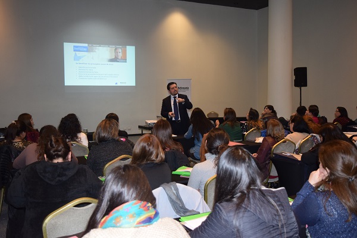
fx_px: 357
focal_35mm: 36
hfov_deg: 53.1
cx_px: 178
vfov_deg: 36.9
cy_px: 119
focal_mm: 24
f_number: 4
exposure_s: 1/60
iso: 1000
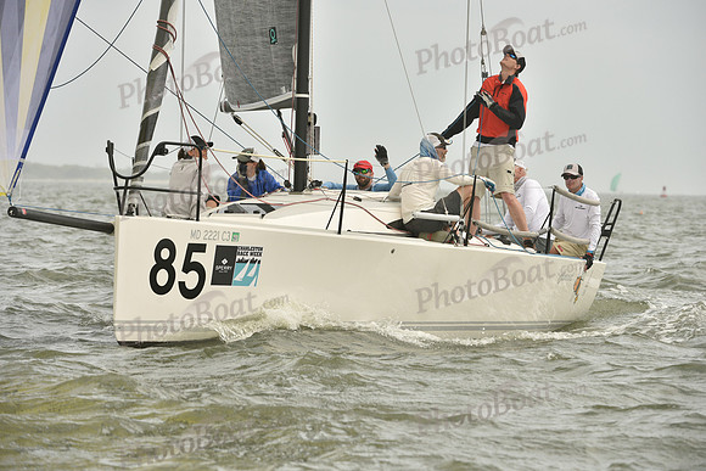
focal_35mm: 240
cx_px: 353
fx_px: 4708
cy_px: 236
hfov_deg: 8.6
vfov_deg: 5.7
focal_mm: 240
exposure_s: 1/1000
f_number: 8
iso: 320
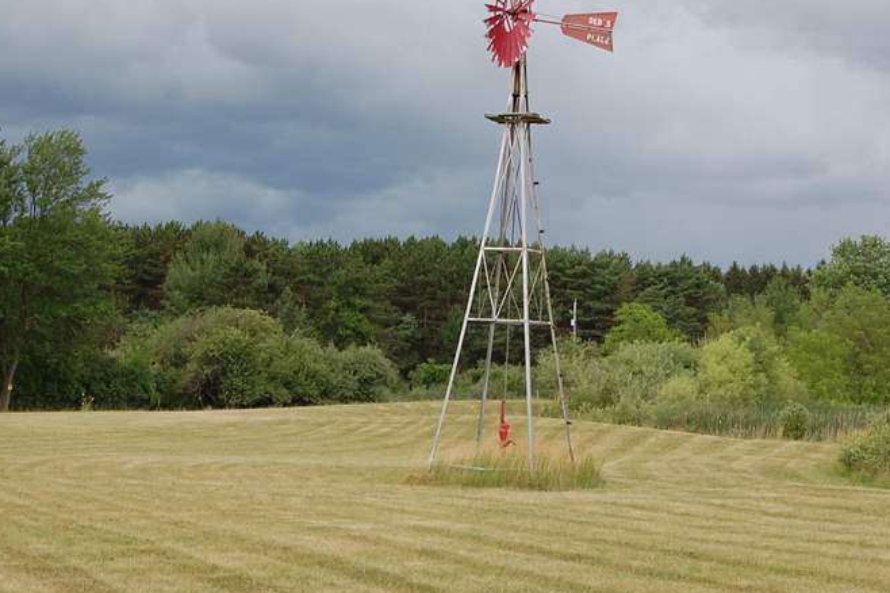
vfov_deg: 19.4
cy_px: 319
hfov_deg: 28.8
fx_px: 1730
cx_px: 484
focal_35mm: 70
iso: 200
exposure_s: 1/160
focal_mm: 24
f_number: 7.1
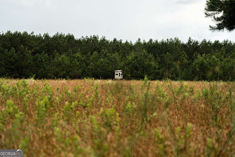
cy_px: 78
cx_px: 118
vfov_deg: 13.0
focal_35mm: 105
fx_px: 685
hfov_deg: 19.5
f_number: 4
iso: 320
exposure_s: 1/160
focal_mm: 105
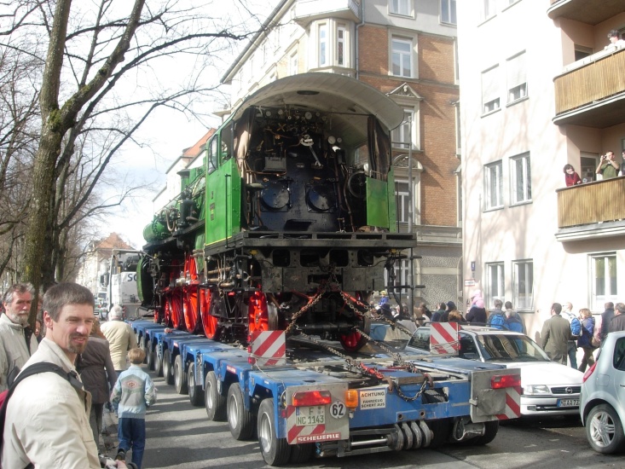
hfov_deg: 49.0
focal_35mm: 38
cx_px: 312
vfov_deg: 37.7
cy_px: 234
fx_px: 686
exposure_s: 1/264
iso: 79
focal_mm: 7.8
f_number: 4.8
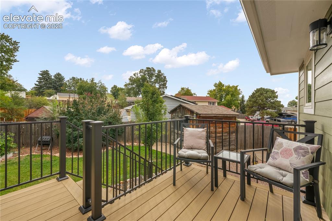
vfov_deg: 81.2
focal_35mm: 14
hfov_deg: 104.3
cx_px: 166
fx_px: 129
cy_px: 110
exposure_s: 1/25
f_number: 14
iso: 400
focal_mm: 14
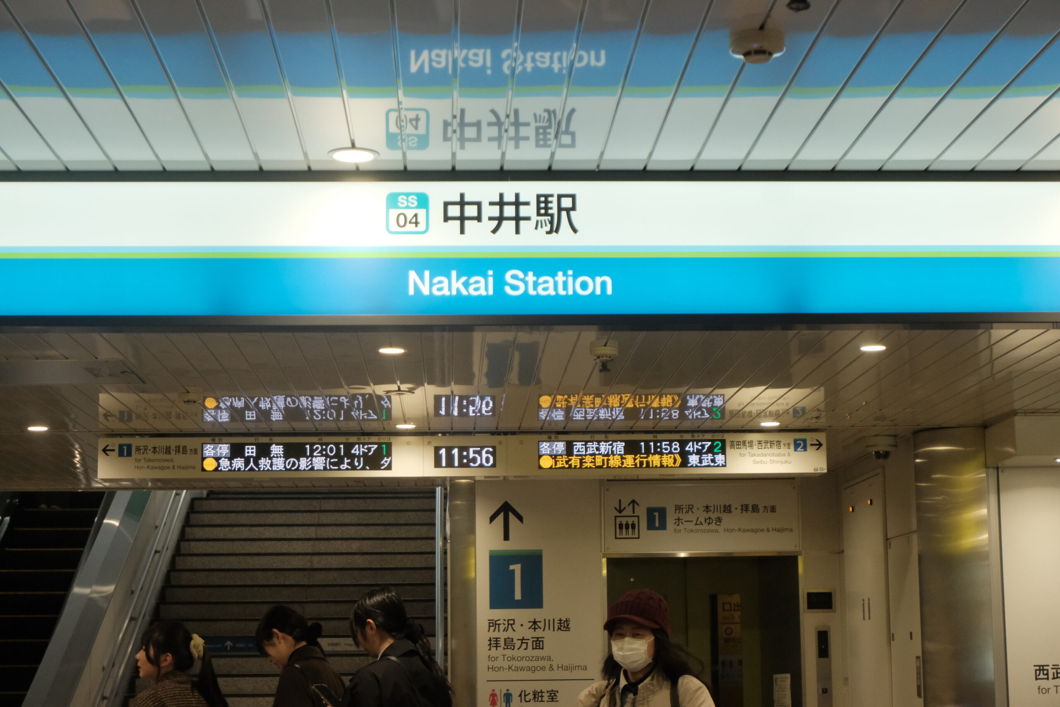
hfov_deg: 31.9
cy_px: 354
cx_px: 530
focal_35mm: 63
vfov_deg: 21.6
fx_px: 1855
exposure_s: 1/250
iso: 3200
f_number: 5.6
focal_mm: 42
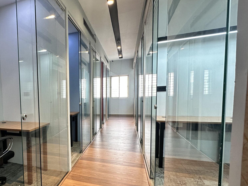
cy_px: 110
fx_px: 172
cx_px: 46
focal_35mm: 24
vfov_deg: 56.4
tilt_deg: -4.9
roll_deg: +1.5
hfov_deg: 64.5
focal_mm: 2.22
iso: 160
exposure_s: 1/100
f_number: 2.2
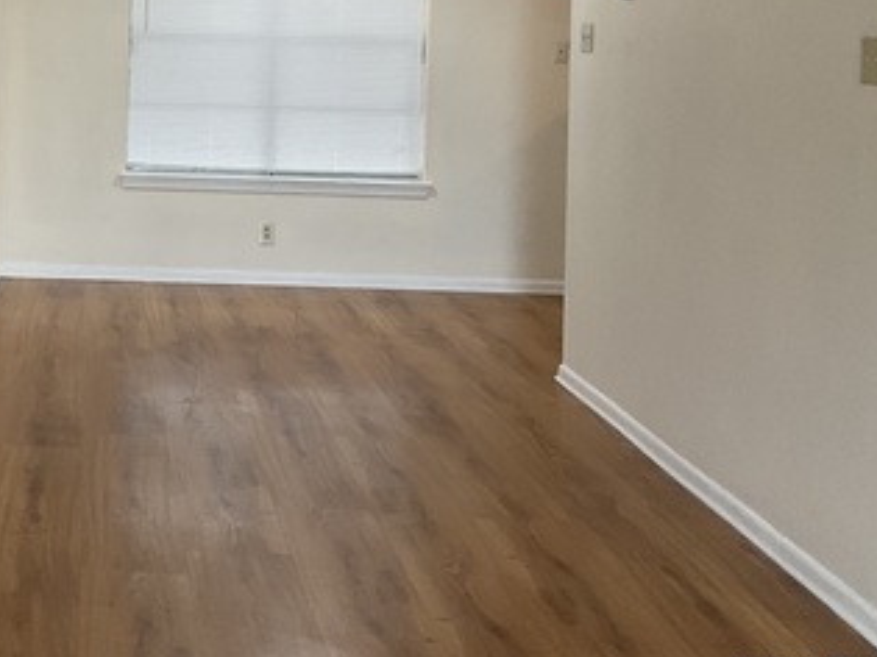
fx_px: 1494
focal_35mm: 59
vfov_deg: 23.8
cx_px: 61
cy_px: 17
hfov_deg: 31.0
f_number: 1.8
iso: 64
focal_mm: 3
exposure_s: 1/60
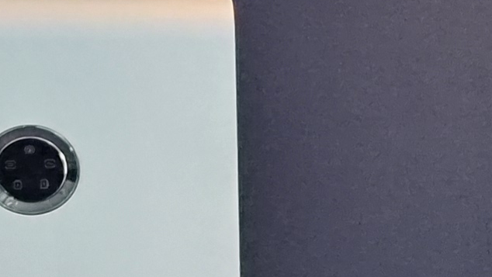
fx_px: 2062
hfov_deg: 12.5
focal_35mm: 158
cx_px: 863
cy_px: 246
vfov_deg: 7.7
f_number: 1.8
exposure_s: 1/100
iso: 1000
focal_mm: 5.4
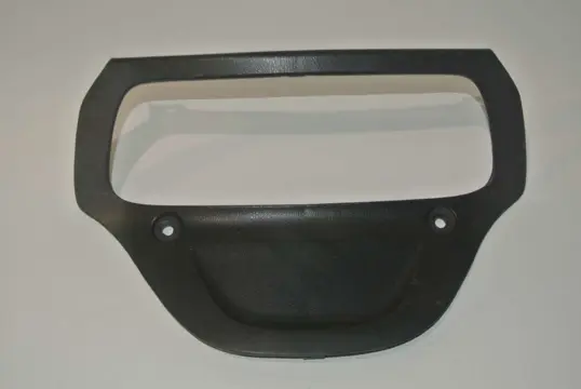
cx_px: 290
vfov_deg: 26.5
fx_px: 824
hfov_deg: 38.8
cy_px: 194
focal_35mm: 51
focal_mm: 18.9
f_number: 4.8
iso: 200
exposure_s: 1/60
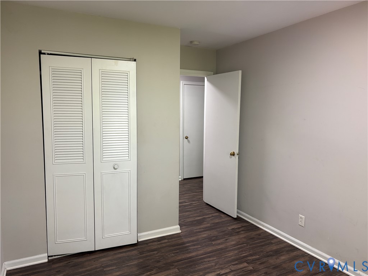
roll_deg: +0.4
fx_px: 276
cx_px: 184
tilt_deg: -4.9
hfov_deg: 67.3
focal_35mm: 26
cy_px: 138
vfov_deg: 53.1
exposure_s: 1/60
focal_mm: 5.96
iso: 100
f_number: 1.6
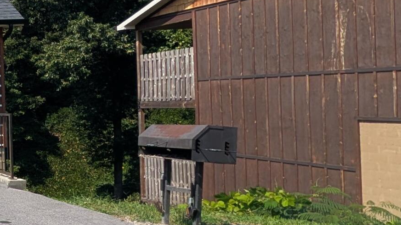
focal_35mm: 45
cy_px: 102
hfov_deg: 26.7
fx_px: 478
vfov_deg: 26.5
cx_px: -238
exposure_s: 1/3077
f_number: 1.7
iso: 67
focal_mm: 2.02
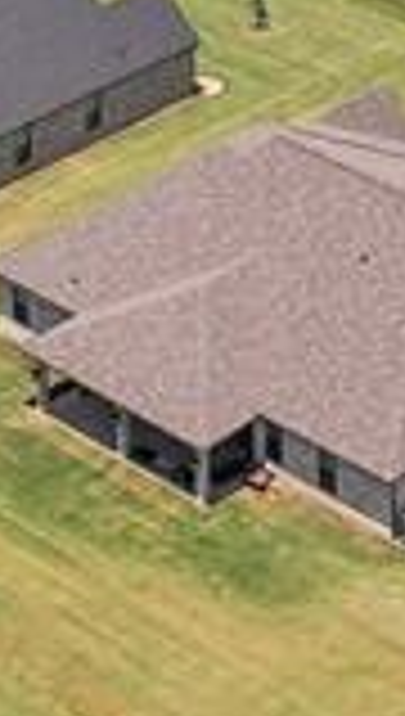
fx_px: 2812
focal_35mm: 148
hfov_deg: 8.2
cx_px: 484
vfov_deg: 13.2
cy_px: -527
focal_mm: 8.4
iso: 100
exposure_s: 1/320
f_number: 2.8
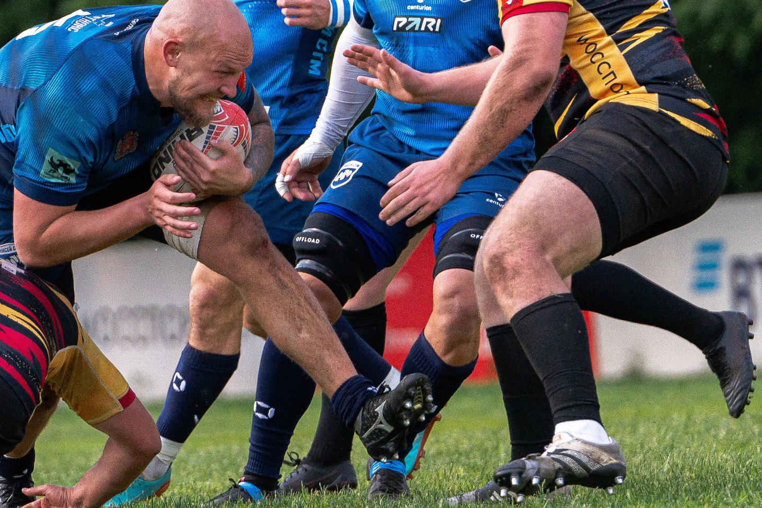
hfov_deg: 2.6
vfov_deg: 1.8
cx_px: 127
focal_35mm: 785
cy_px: 134
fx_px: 16615
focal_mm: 200
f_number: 3.5
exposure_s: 1/2500
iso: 1250
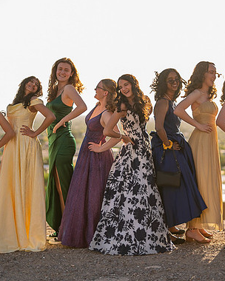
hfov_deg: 18.3
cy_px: 115
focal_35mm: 84
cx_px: 125
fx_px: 699
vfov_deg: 22.7
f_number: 1.4
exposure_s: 1/2000
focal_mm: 50
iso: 100
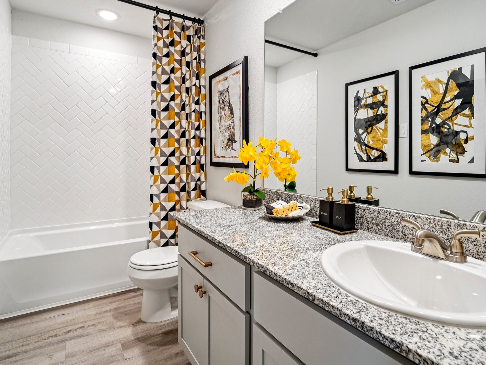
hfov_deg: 84.3
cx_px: 270
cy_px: 157
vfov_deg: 68.3
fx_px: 267
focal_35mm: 19
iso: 500
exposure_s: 1/25
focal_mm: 14
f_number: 8
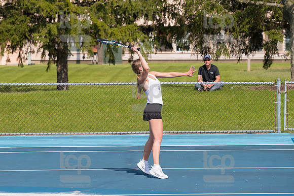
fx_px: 1771
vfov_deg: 6.3
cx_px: 147
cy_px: 98
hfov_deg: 9.5
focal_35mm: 217
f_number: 5.6
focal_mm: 145
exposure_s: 1/1600
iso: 320
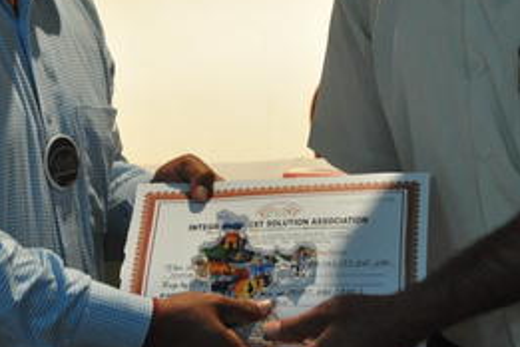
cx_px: 227
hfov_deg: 10.7
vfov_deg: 7.1
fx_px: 2788
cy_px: -29
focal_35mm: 193
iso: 800
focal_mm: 56
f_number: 5
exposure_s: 1/50
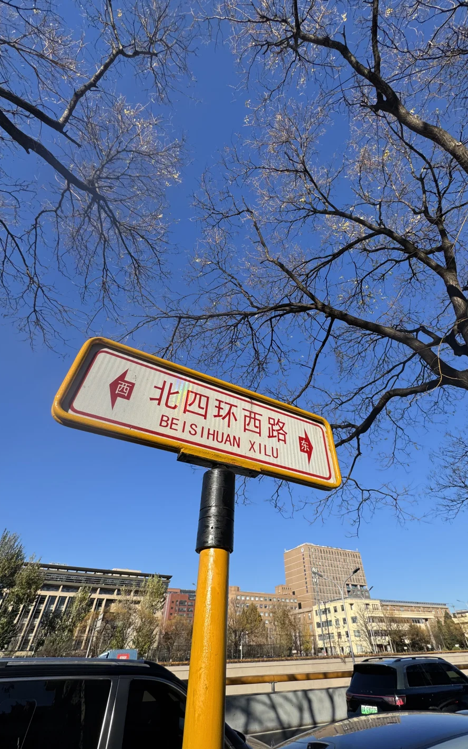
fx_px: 306
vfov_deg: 101.5
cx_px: 259
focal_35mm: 15
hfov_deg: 74.5
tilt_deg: +43.9
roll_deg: +2.3
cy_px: 374
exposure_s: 1/1567
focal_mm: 2.22
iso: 50
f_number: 2.2
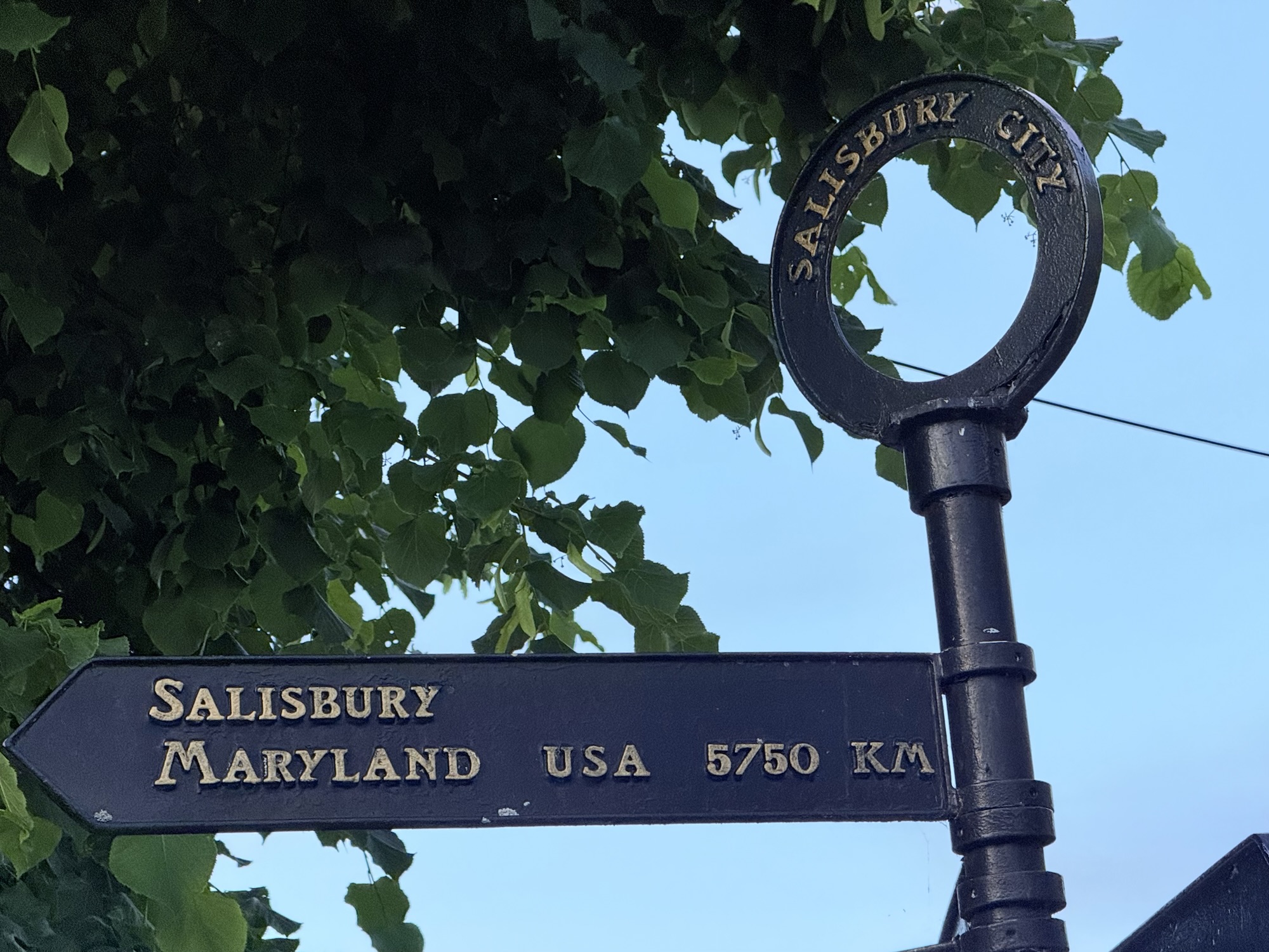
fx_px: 4399
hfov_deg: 16.4
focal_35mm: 120
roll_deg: +2.7
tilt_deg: +20.9
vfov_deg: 12.3
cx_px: 634
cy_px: 476
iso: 250
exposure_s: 1/78
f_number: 2.8
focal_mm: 15.66
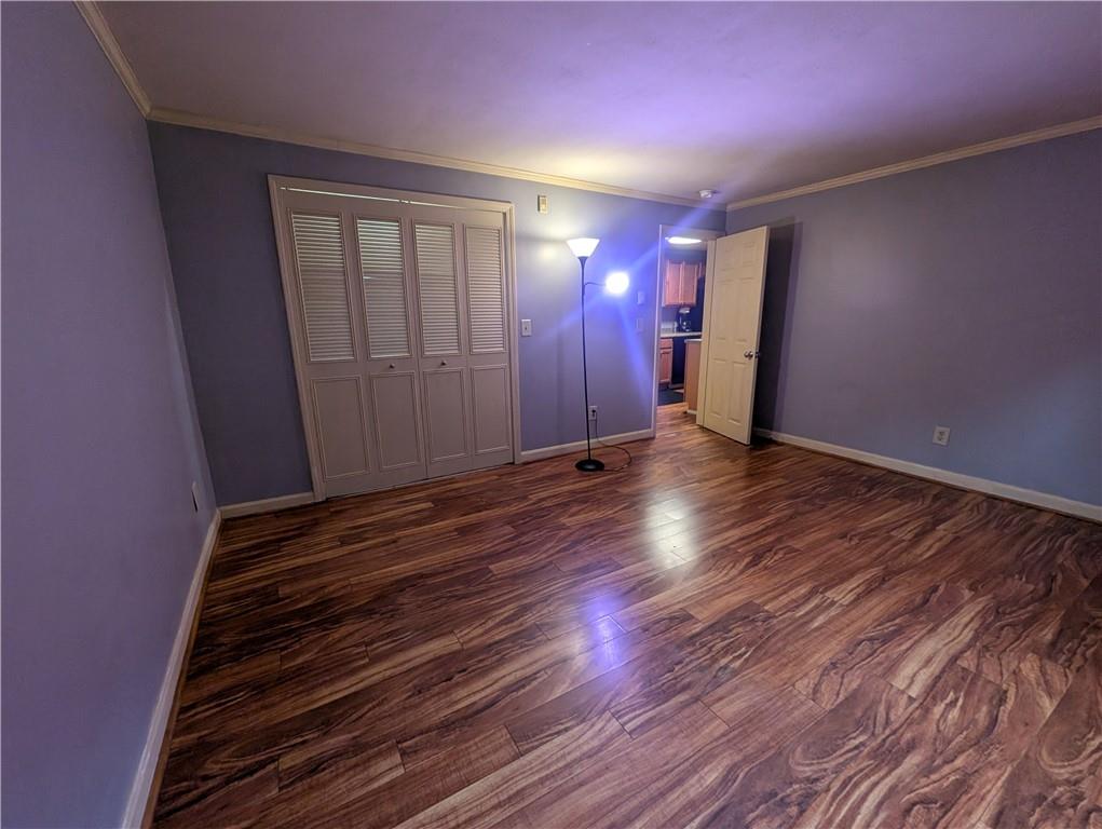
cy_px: 414
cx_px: 551
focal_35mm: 13
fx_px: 414
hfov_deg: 106.1
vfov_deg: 90.0
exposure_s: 1/30
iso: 183
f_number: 2.2
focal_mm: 1.95
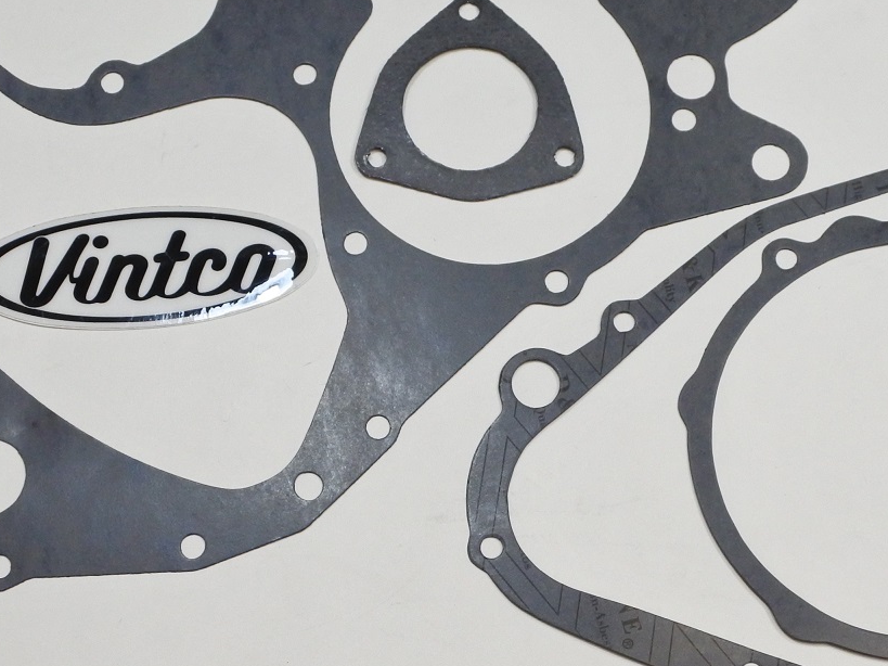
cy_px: 328
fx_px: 1821
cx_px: 510
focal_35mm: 71
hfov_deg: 27.4
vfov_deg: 20.7
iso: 720
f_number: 4
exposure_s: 1/125
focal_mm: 14
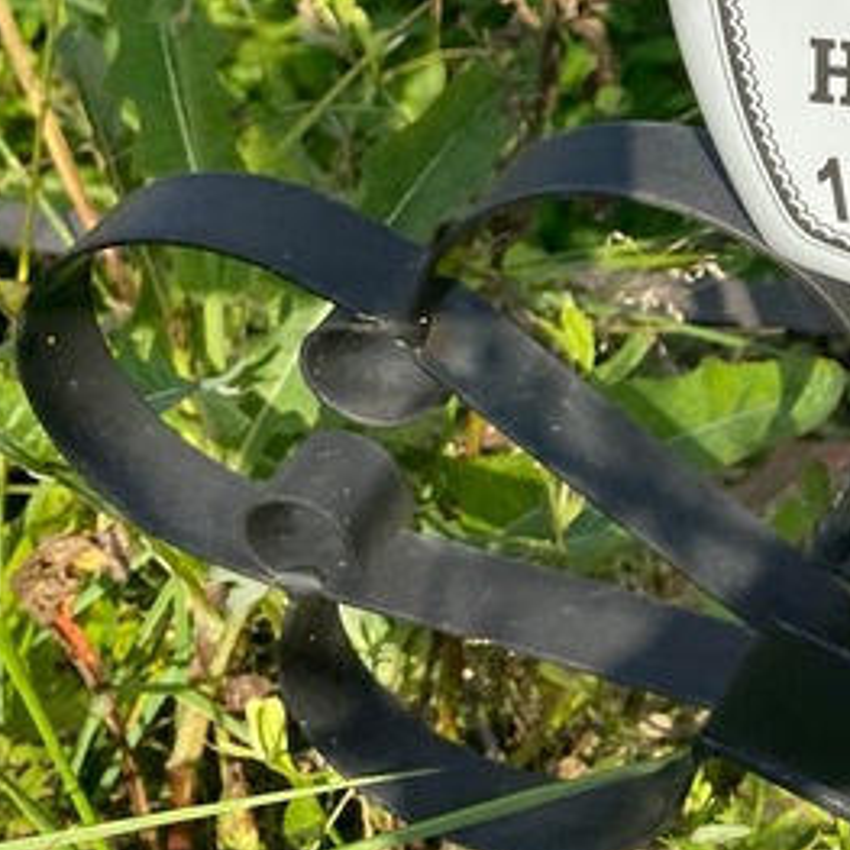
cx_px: 1241
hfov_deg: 21.2
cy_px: -94
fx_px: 1945
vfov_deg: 23.1
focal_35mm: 70
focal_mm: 4.25
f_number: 1.8
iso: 32
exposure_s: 1/2463
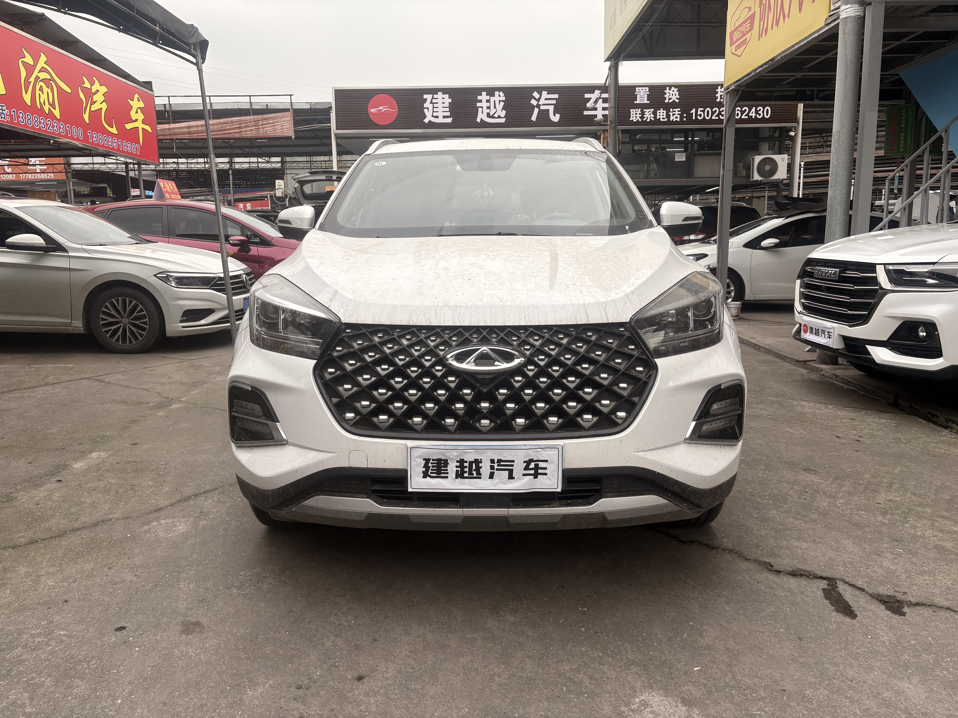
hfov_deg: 67.3
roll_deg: +1.5
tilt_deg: -9.5
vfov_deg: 53.1
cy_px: 359
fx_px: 720
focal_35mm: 26
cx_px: 479
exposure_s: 1/1135
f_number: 1.6
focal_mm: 5.96
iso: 50
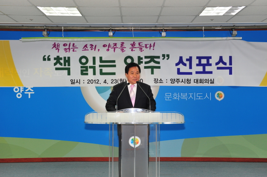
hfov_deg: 41.2
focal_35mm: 48
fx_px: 356
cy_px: 88
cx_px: 134
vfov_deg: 28.0
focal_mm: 48
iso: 1250
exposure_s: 1/125
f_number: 5.6
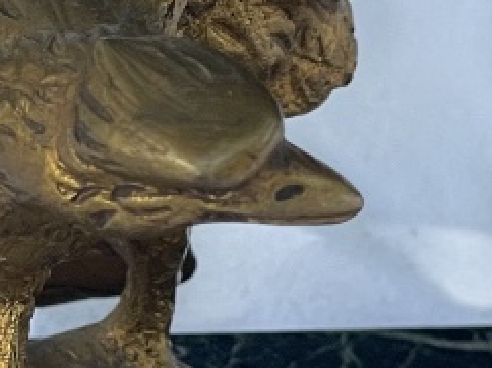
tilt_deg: -34.0
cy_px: 258
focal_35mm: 258
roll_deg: -2.9
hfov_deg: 7.7
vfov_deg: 5.7
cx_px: 14
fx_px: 3663
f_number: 2
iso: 25
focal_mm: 6
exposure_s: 1/249
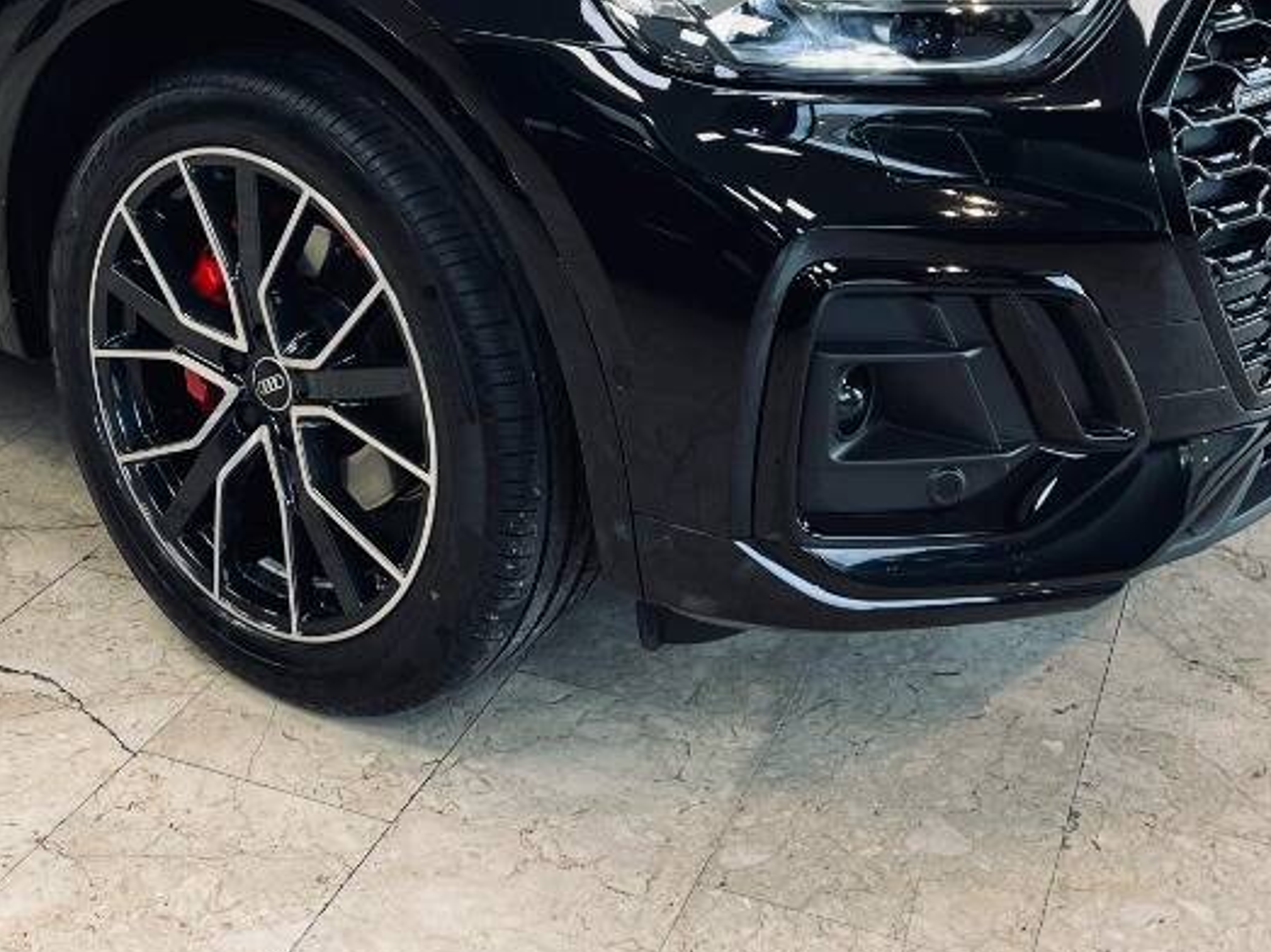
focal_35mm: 53
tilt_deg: -12.3
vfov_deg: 26.1
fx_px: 1946
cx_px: 395
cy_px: -2
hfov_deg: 35.7
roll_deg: +1.6
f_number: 1.5
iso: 64
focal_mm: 5.7
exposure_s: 1/50
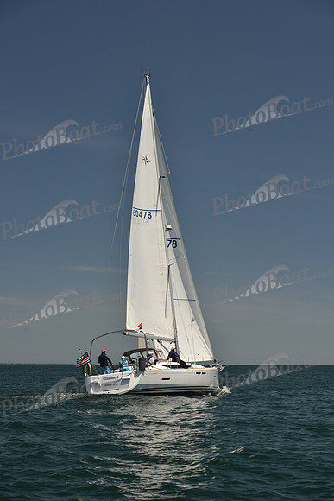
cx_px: 167
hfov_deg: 19.5
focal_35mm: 70
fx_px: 974
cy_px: 250
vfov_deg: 28.8
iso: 250
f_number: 7.1
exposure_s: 1/800
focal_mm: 70
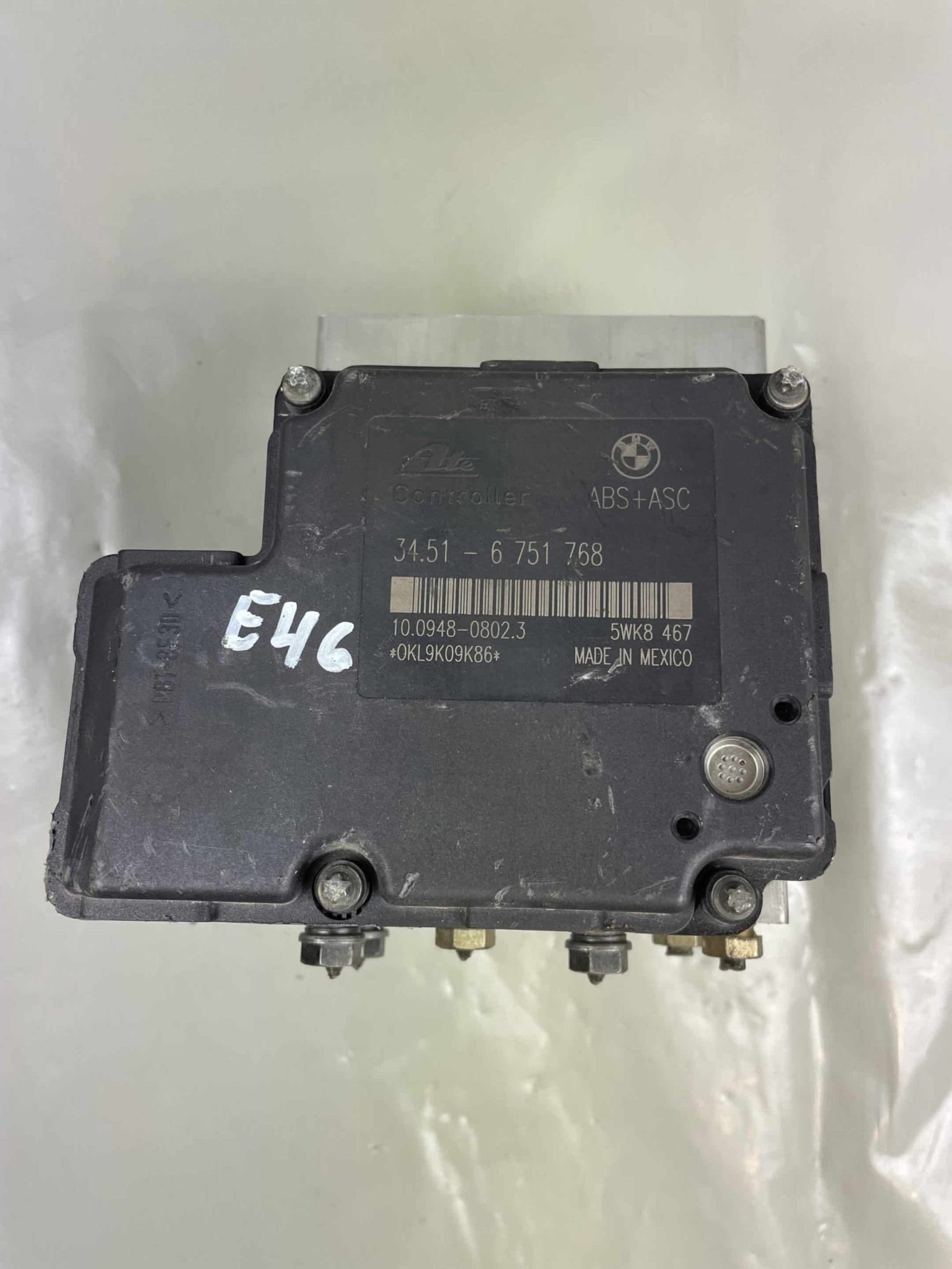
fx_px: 953
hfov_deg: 53.1
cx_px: 476
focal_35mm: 26
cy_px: 634
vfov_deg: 67.3
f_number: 1.6
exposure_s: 1/100
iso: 64
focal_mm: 4.2
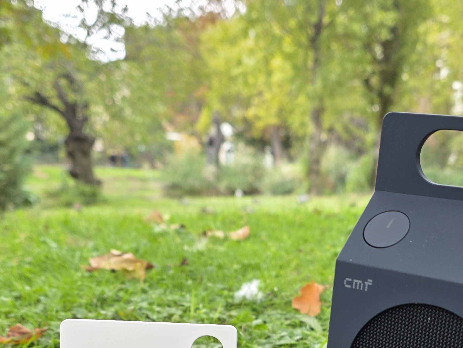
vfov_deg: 25.0
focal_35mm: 54
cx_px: 273
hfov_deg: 35.4
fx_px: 722
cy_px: 387
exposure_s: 1/180
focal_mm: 6.3
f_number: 1.7
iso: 100
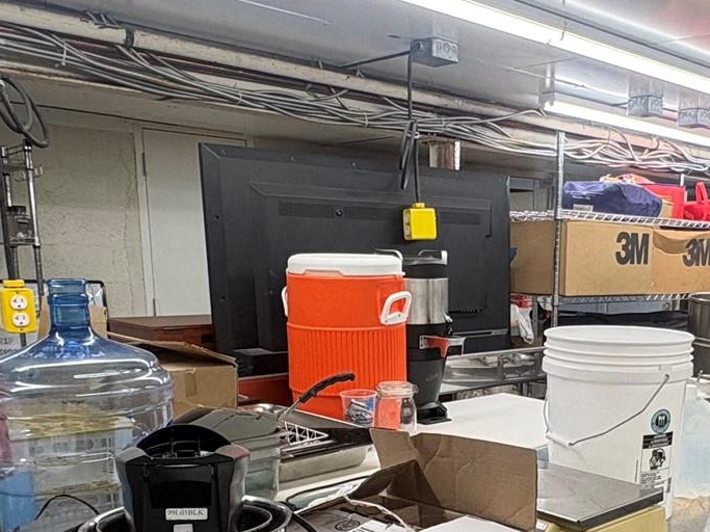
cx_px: 518
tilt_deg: -12.4
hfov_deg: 43.6
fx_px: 861
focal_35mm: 42
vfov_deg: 33.2
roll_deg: -1.4
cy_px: 440
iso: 100
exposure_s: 1/120
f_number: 2.2
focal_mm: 2.22
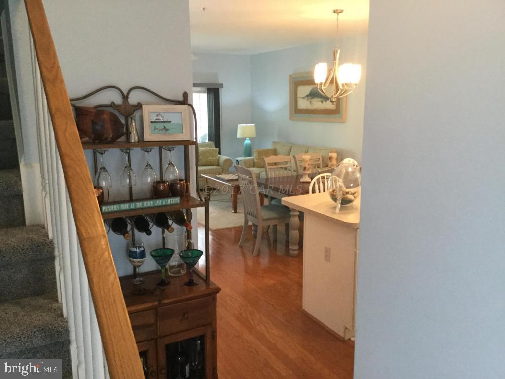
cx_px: 252
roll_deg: +0.4
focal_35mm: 31
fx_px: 452
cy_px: 190
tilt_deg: -8.0
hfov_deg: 58.4
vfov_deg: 45.4
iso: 200
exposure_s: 1/30
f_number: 2.4
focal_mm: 3.3
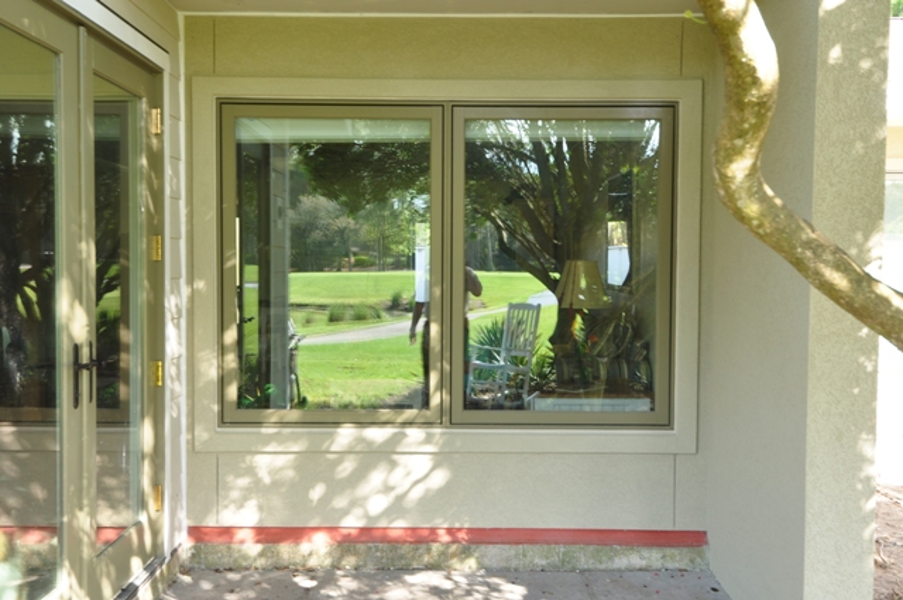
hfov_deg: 53.2
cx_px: 452
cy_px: 300
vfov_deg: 36.8
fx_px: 902
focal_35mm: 36
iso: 200
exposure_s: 1/25
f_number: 8
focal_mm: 24
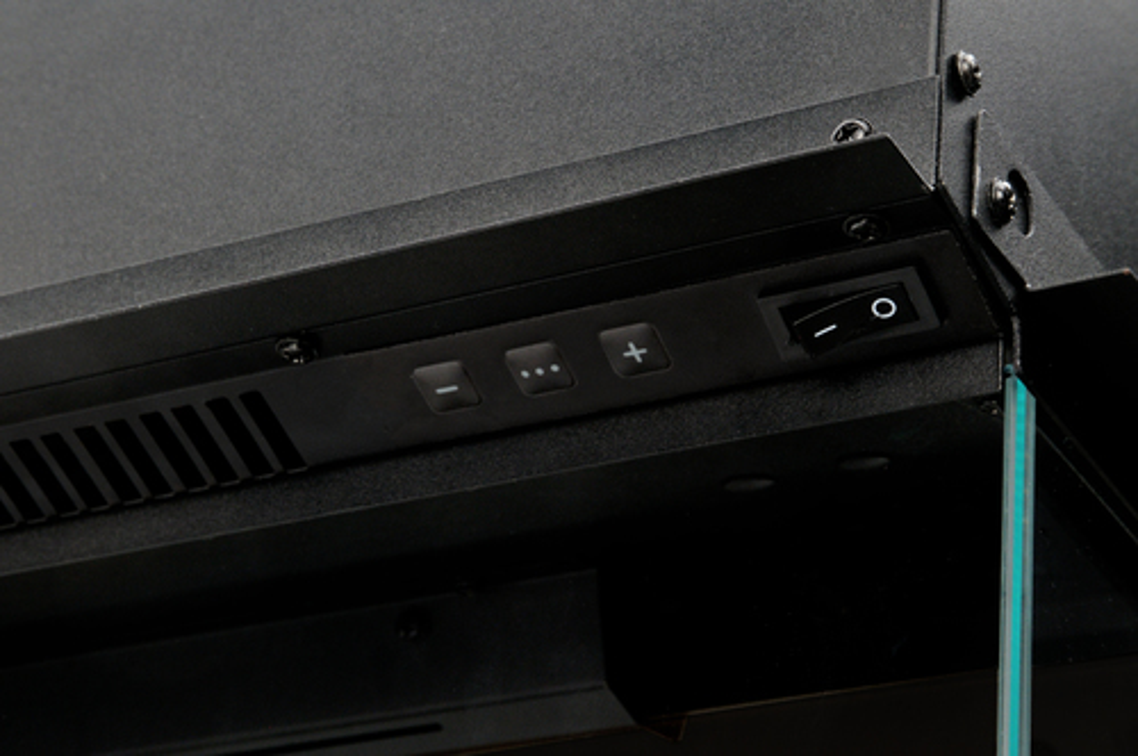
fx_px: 5683
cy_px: 378
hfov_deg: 11.4
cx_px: 569
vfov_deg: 7.6
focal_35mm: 180
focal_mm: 120
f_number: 14
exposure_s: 1/60
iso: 250
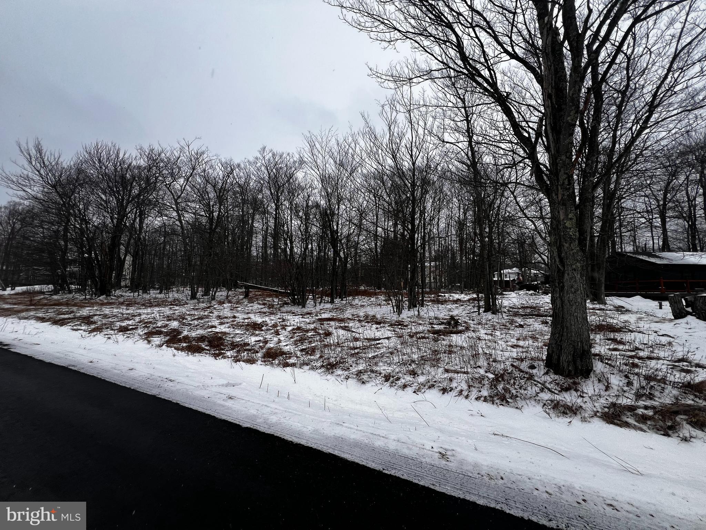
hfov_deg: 106.2
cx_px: 353
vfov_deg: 89.9
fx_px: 265
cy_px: 265
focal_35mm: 13
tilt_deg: +6.9
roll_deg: -1.6
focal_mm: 1.57
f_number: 1.8
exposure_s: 1/438
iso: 32
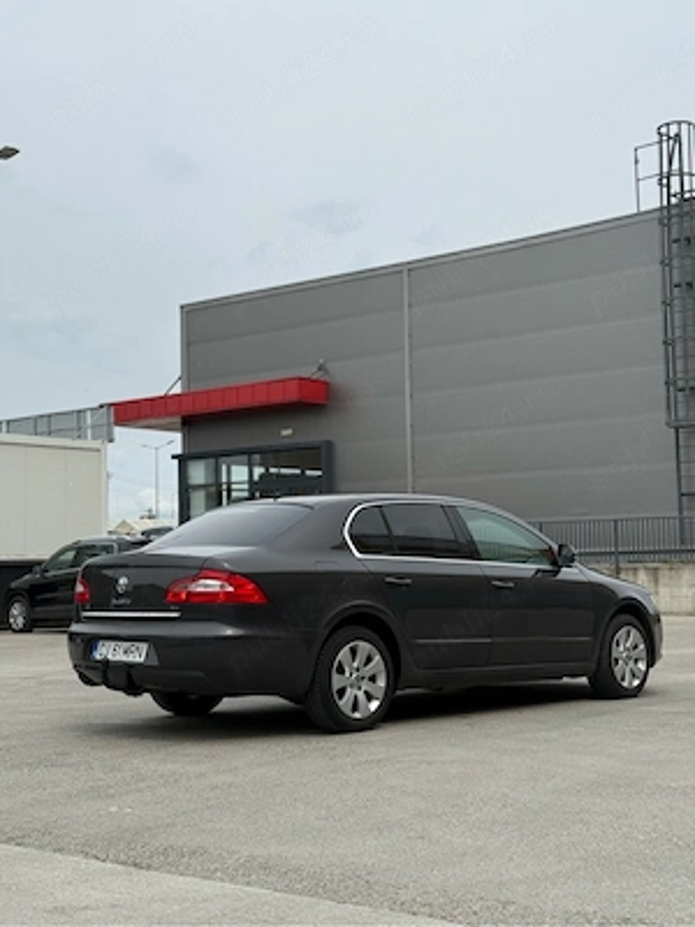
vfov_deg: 39.7
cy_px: 464
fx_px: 1285
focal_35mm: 48
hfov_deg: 30.3
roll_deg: +0.8
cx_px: 348
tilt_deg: +6.0
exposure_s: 1/7143
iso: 64
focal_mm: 6.76
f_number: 1.78
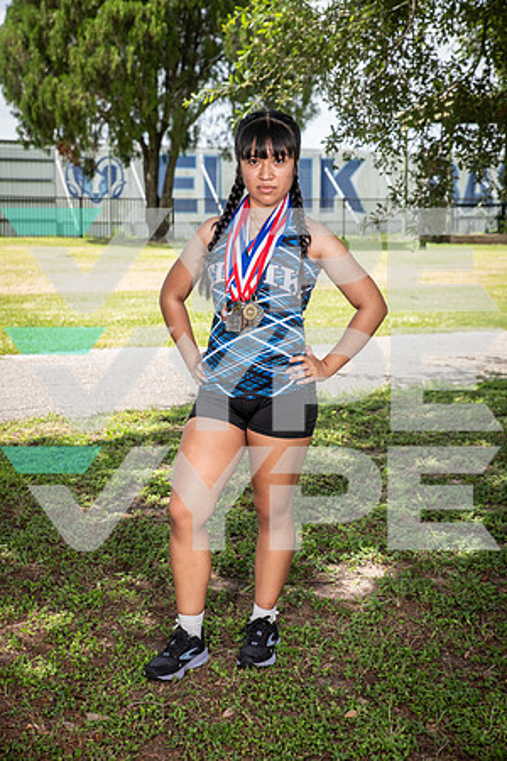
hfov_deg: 24.2
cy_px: 380
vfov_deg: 35.6
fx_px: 1183
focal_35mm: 56
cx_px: 254
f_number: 6.3
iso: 250
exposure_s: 1/400
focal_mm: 56
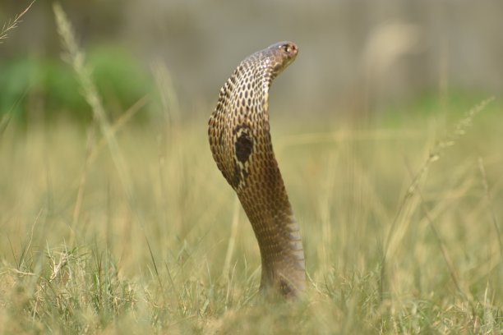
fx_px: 4610
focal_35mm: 330
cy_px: 168
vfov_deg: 4.2
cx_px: 252
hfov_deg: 6.2
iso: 160
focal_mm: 220
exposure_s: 1/640
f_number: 7.1
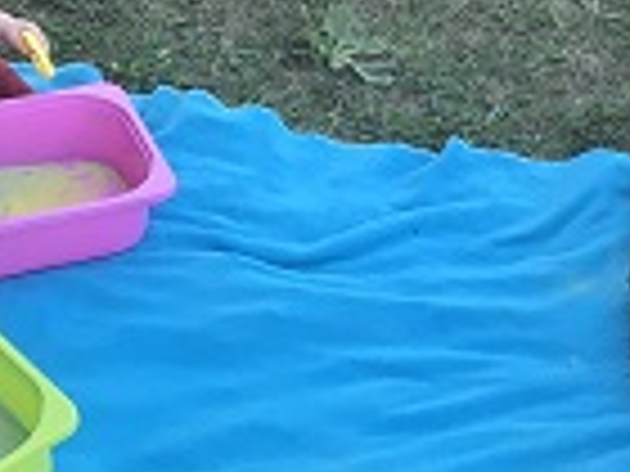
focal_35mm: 100
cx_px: 324
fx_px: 1820
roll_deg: -1.0
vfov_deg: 14.6
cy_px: 438
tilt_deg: -42.0
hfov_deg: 19.6
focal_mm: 3.99
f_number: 1.8
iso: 20
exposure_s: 1/310
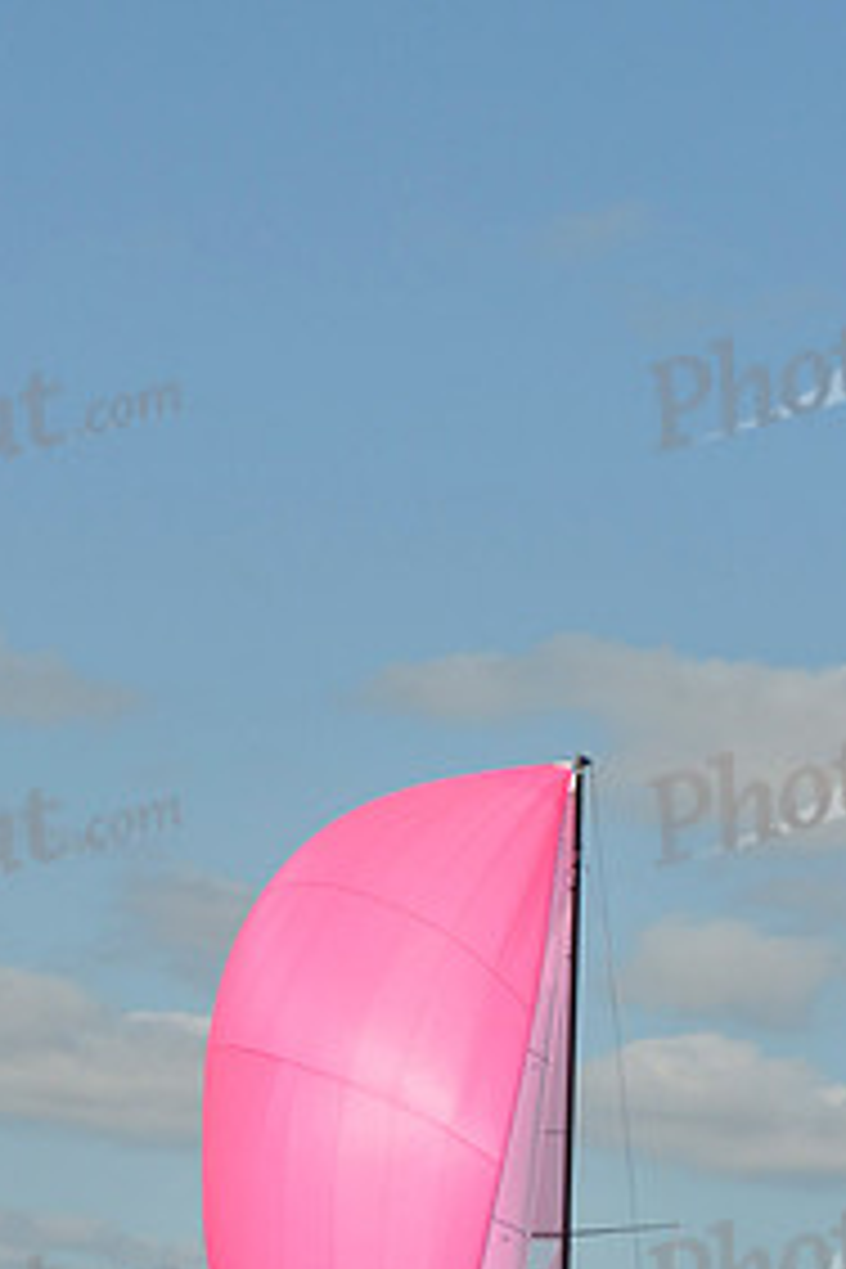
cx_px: 416
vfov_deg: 14.2
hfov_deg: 9.5
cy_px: 1048
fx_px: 5076
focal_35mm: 144
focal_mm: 70
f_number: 10
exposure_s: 1/1600
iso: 400
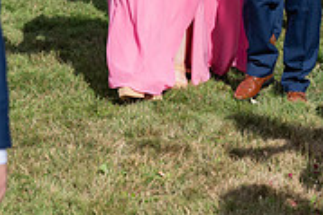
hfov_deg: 9.4
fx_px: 1945
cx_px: 298
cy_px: -84
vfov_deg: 6.3
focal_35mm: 217
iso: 400
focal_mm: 67
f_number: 5
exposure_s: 1/5000
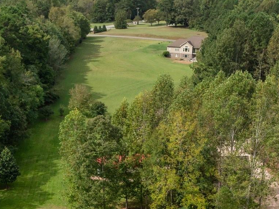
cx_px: 106
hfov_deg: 30.2
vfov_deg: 21.6
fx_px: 516
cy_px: 233
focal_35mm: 64
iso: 130
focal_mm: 12.29
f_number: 2.8
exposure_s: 1/240
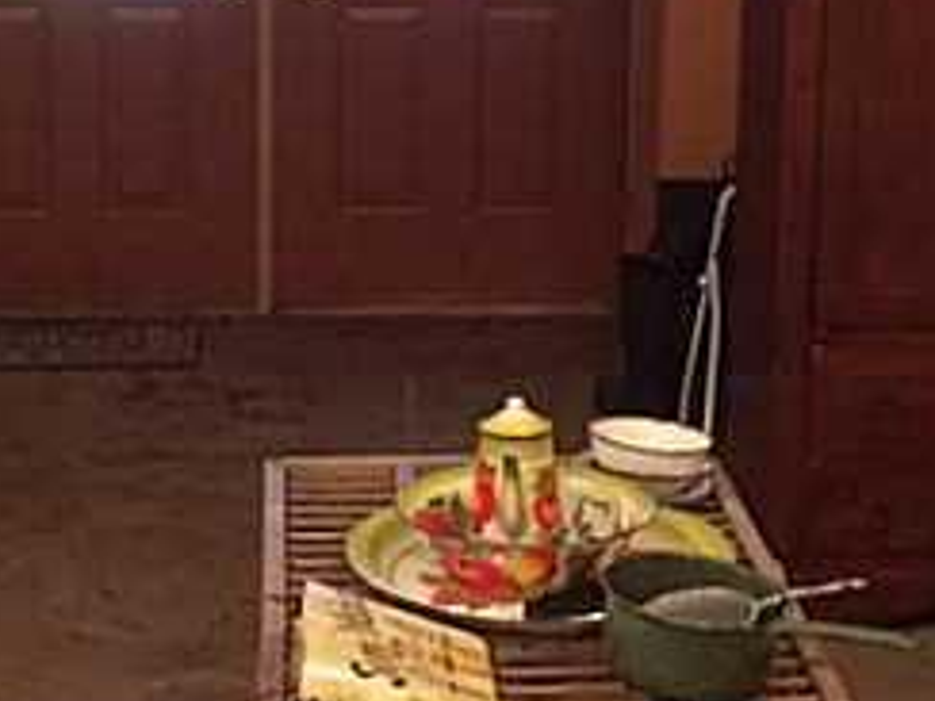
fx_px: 2566
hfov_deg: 20.7
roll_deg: -0.1
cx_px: 460
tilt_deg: -11.1
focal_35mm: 95
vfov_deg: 15.5
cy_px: 176
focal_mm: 4.15
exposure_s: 1/20
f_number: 2.2
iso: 320
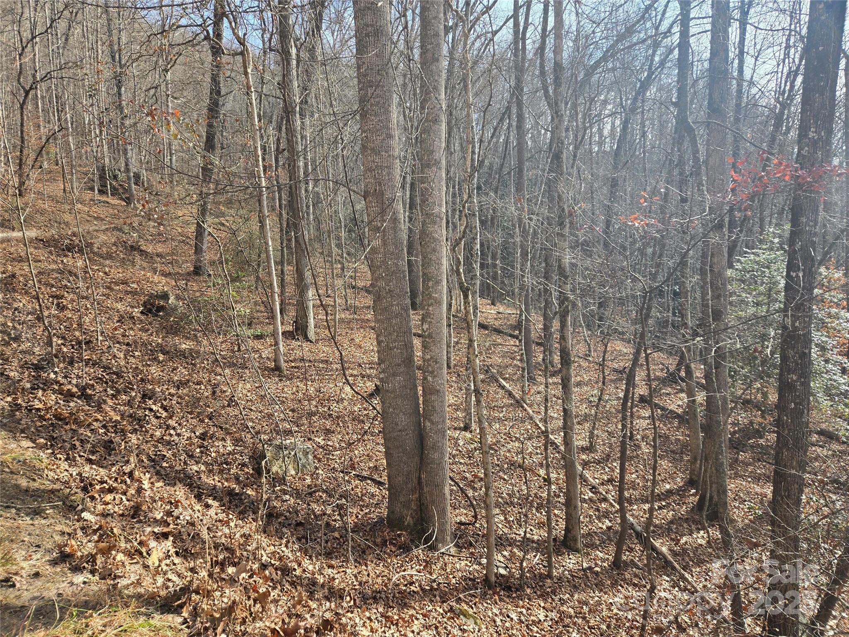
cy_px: 318
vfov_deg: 58.9
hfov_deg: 73.9
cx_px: 424
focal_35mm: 23
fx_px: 564
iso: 25
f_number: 1.8
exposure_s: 1/490
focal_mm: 5.4
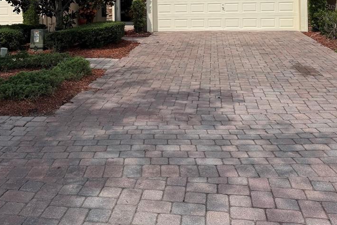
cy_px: 6
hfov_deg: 46.3
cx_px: 146
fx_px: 393
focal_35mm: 42
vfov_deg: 30.0
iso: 80
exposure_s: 1/4975
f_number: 1.78
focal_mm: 6.76
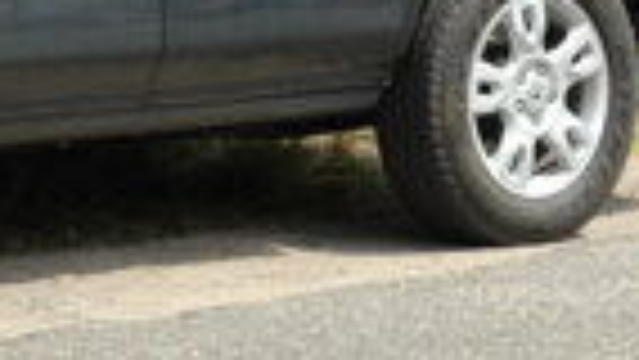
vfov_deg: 3.9
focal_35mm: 311
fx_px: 5271
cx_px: 918
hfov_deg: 6.8
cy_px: -115
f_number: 8
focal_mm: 44
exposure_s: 1/250
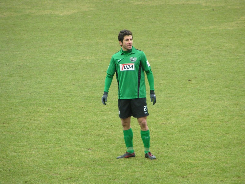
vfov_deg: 4.4
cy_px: 92
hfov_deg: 5.8
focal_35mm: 340
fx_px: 2406
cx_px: 122
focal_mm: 52
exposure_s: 1/400
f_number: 3.5
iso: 200
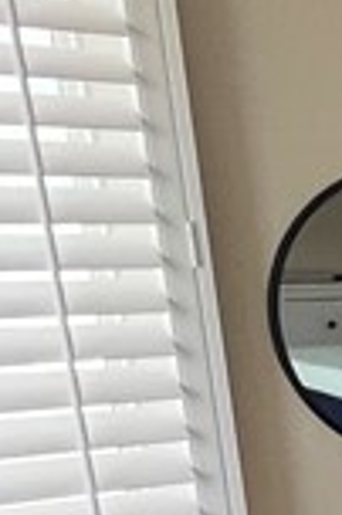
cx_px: 1124
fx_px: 1300
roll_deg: -2.2
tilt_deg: -13.9
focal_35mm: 91
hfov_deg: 9.8
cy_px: 596
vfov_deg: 21.1
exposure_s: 1/99
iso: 200
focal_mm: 1.57
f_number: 1.8
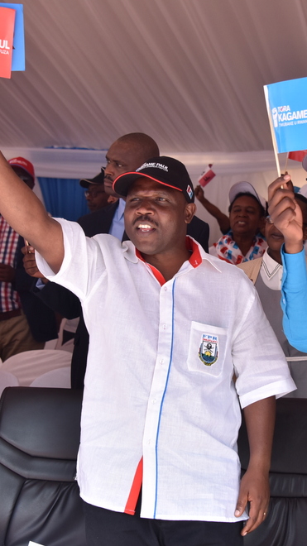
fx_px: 1289
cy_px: 271
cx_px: 228
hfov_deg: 13.5
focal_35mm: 89
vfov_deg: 23.9
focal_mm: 56
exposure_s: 1/250
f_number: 6.3
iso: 500
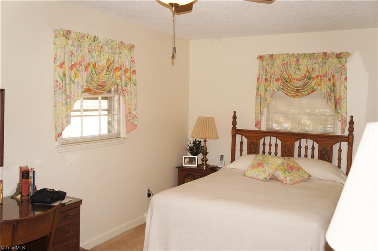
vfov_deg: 36.8
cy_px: 126
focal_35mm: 36
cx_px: 189
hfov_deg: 53.2
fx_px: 378
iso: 200
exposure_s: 1/60
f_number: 4
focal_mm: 24
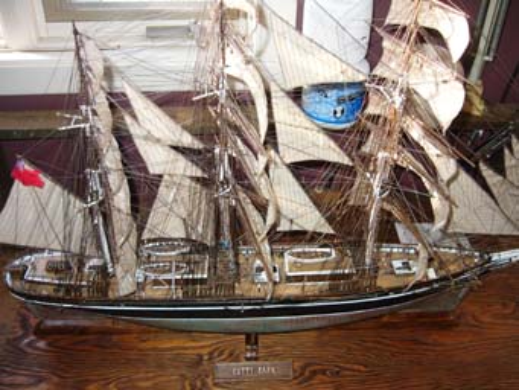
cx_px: 260
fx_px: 525
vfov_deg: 40.7
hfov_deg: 52.6
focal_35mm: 35
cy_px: 195
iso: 100
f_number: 2.8
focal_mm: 5.8
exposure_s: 1/60
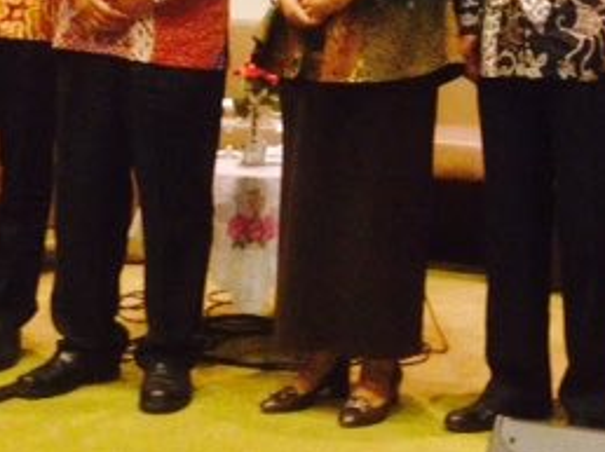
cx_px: 448
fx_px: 1432
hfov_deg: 23.6
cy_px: -96
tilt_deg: +9.4
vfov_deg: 17.1
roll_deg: -3.4
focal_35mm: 82
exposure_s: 1/15
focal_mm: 4.12
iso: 500
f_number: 2.4
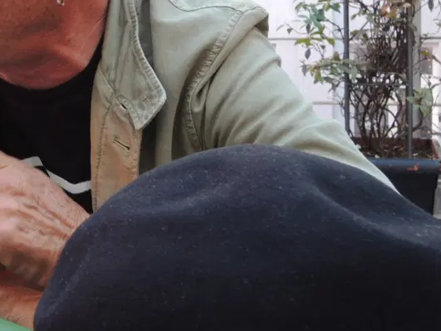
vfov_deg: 20.7
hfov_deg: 26.3
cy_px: 57
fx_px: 892
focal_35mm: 70
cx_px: 0
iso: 125
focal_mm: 5.5
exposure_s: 1/30
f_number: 3
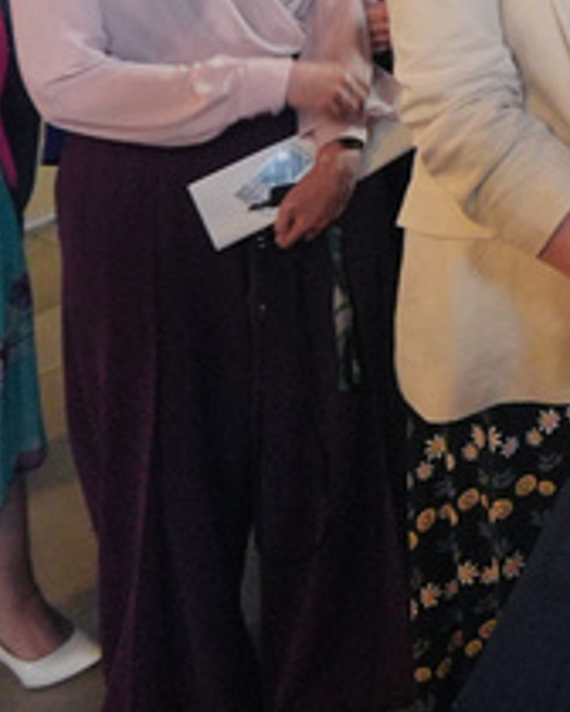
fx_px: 1160
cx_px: 1310
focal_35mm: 55
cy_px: -383
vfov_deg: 25.1
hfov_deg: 15.9
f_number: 4
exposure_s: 1/125
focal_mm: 12
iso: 4000
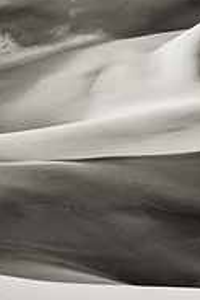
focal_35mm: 220
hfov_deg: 6.2
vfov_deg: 9.3
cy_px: -10
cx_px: 203
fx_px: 1830
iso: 200
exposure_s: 1/45
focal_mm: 60
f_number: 16
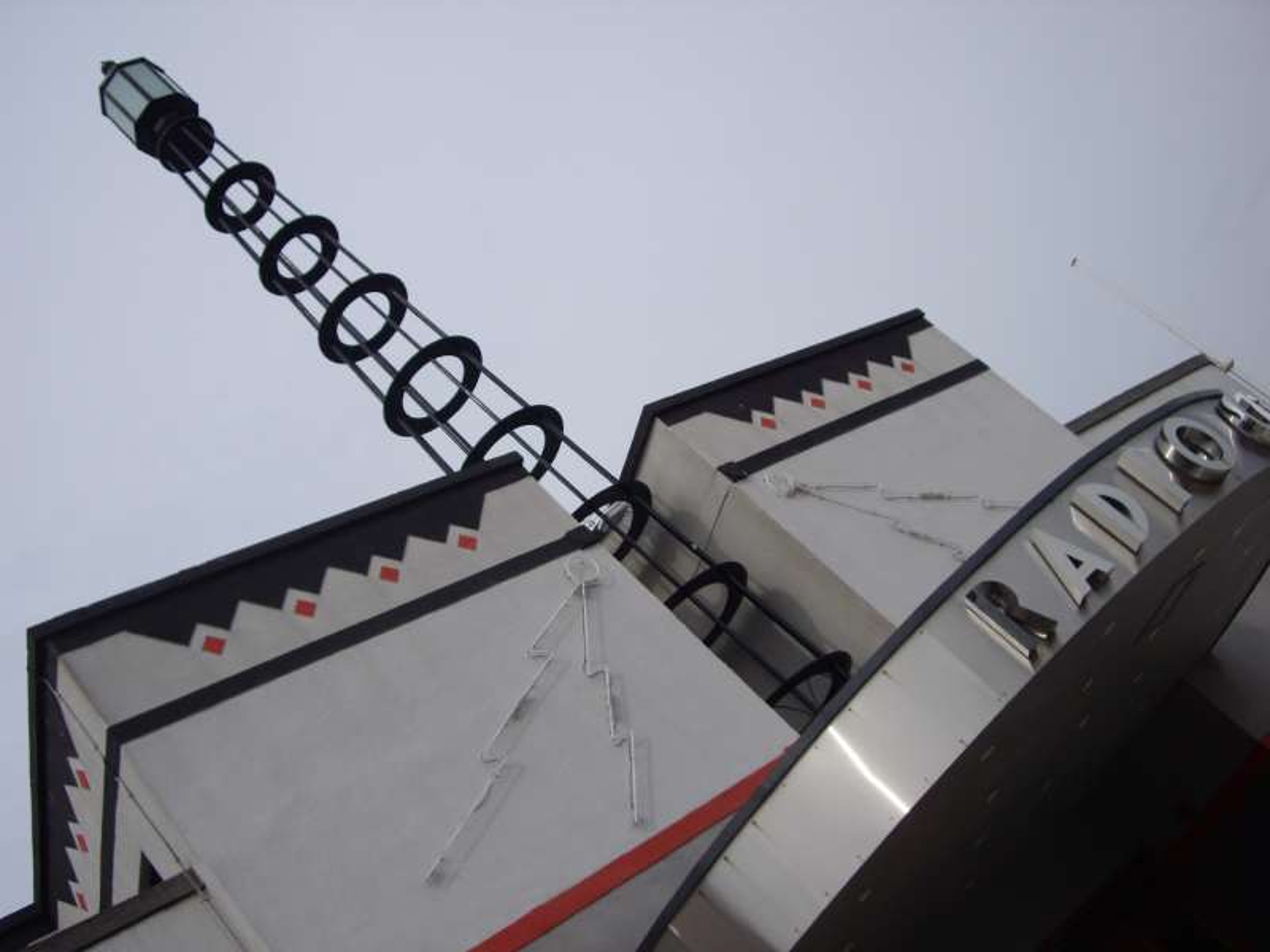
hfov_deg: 49.0
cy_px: 476
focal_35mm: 38
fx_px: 1394
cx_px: 635
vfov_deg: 37.7
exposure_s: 1/160
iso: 64
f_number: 8
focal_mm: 7.9
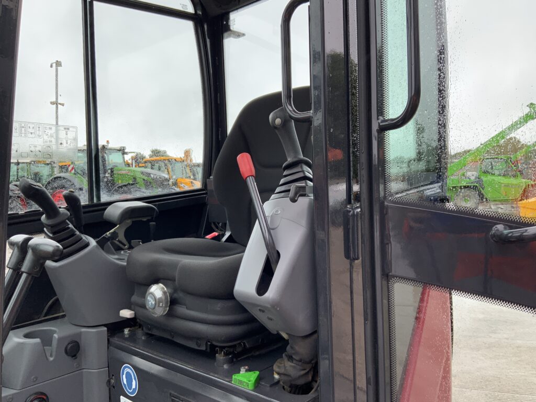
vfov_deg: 48.2
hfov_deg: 61.7
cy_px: 201
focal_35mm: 29
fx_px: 449
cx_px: 268
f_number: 1.8
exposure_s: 1/211
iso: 16
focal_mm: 3
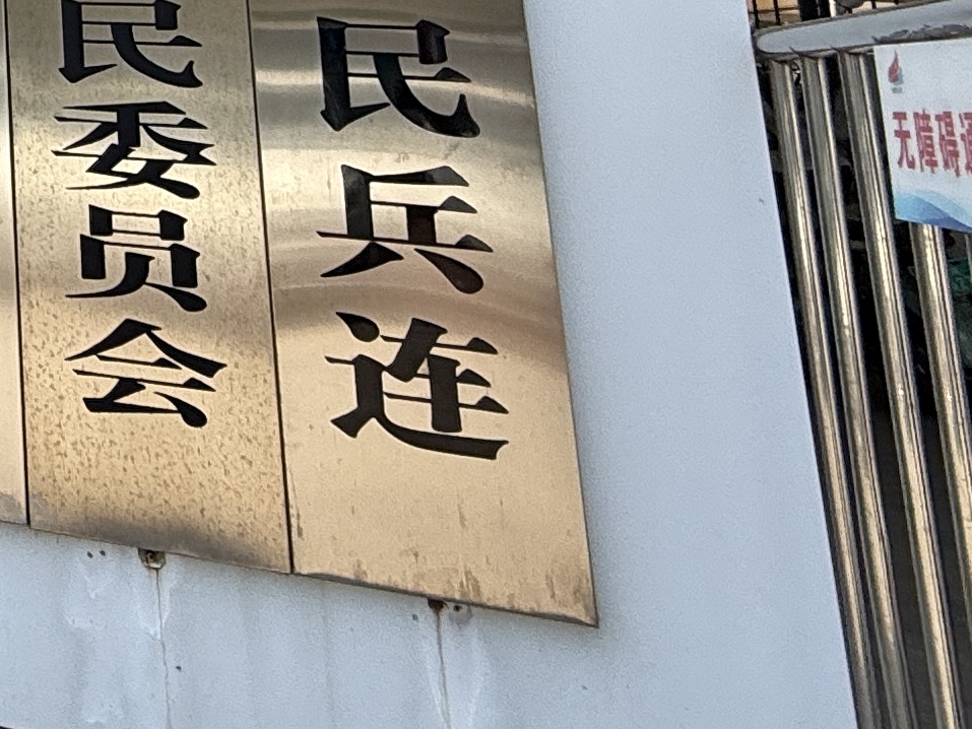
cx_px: -554
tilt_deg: +14.2
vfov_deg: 21.0
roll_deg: -3.0
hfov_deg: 24.2
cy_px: -361
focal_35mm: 59
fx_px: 1657
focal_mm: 2.22
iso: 50
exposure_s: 1/694
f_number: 2.2
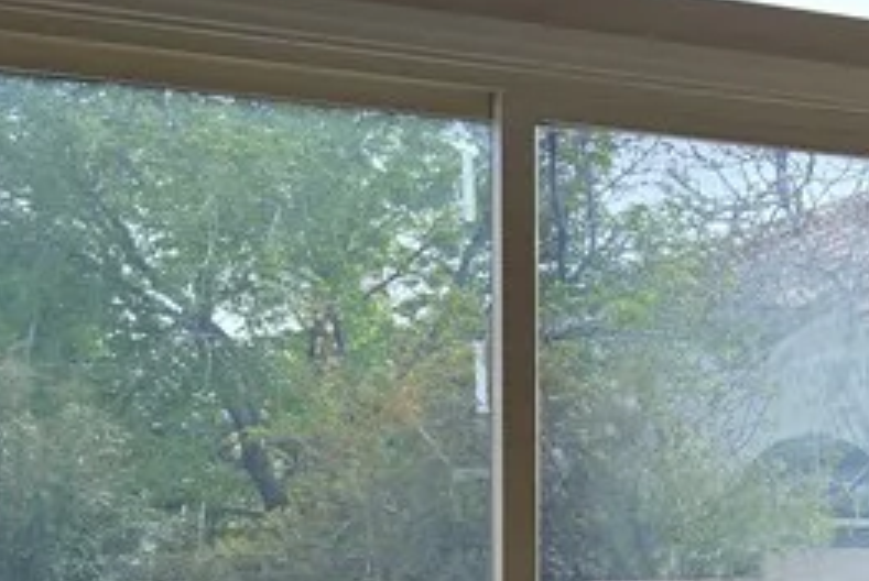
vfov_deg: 14.7
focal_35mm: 93
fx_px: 2247
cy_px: 462
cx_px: 1622
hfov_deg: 17.3
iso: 12
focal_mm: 6.3
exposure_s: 1/327
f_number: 1.7
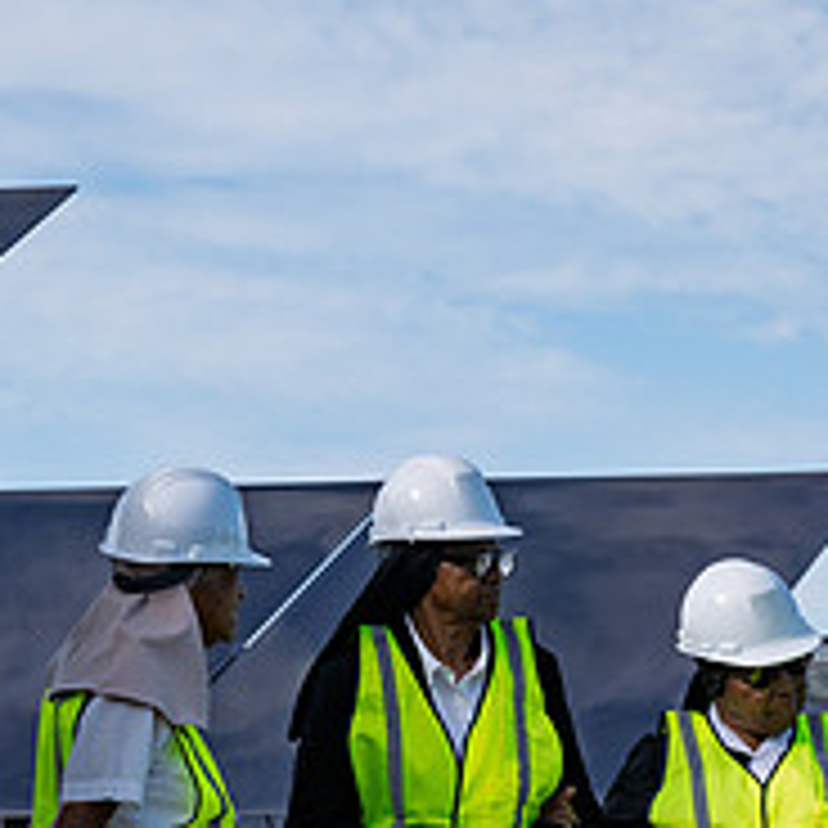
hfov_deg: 6.9
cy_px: 774
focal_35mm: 252
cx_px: 815
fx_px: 6820
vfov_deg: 6.9
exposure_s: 1/1250
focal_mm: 85
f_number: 6.3
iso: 200
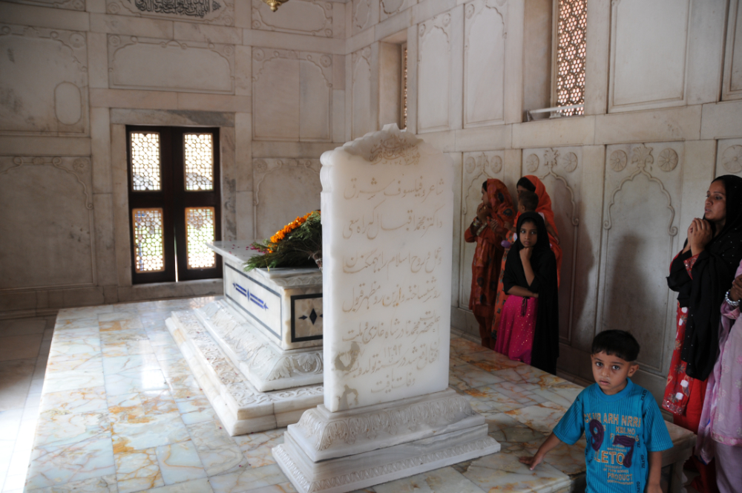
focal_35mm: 27
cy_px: 246
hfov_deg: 67.4
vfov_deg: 47.8
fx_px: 556
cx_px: 371
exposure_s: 1/60
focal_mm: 18
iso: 250
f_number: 4
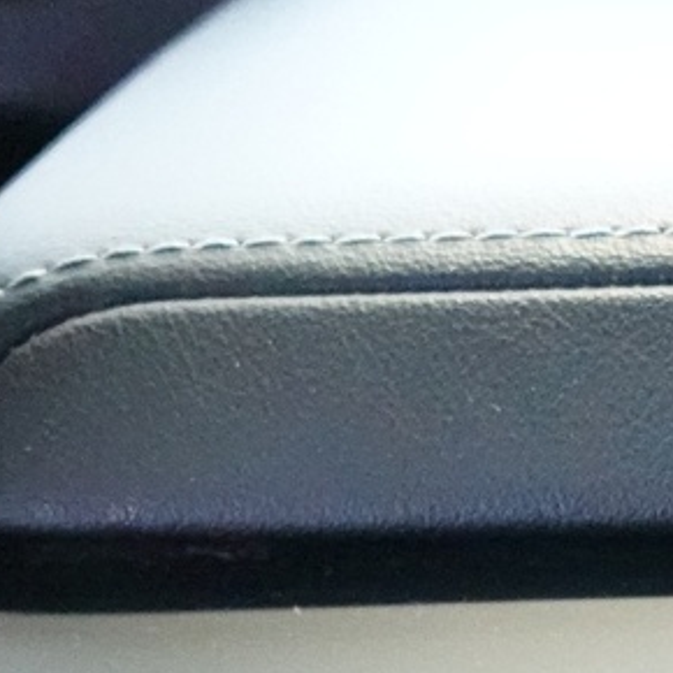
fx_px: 2090
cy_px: 840
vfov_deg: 17.3
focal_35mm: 95
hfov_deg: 17.6
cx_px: 773
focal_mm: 7.6
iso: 6400
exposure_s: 1/40
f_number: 2
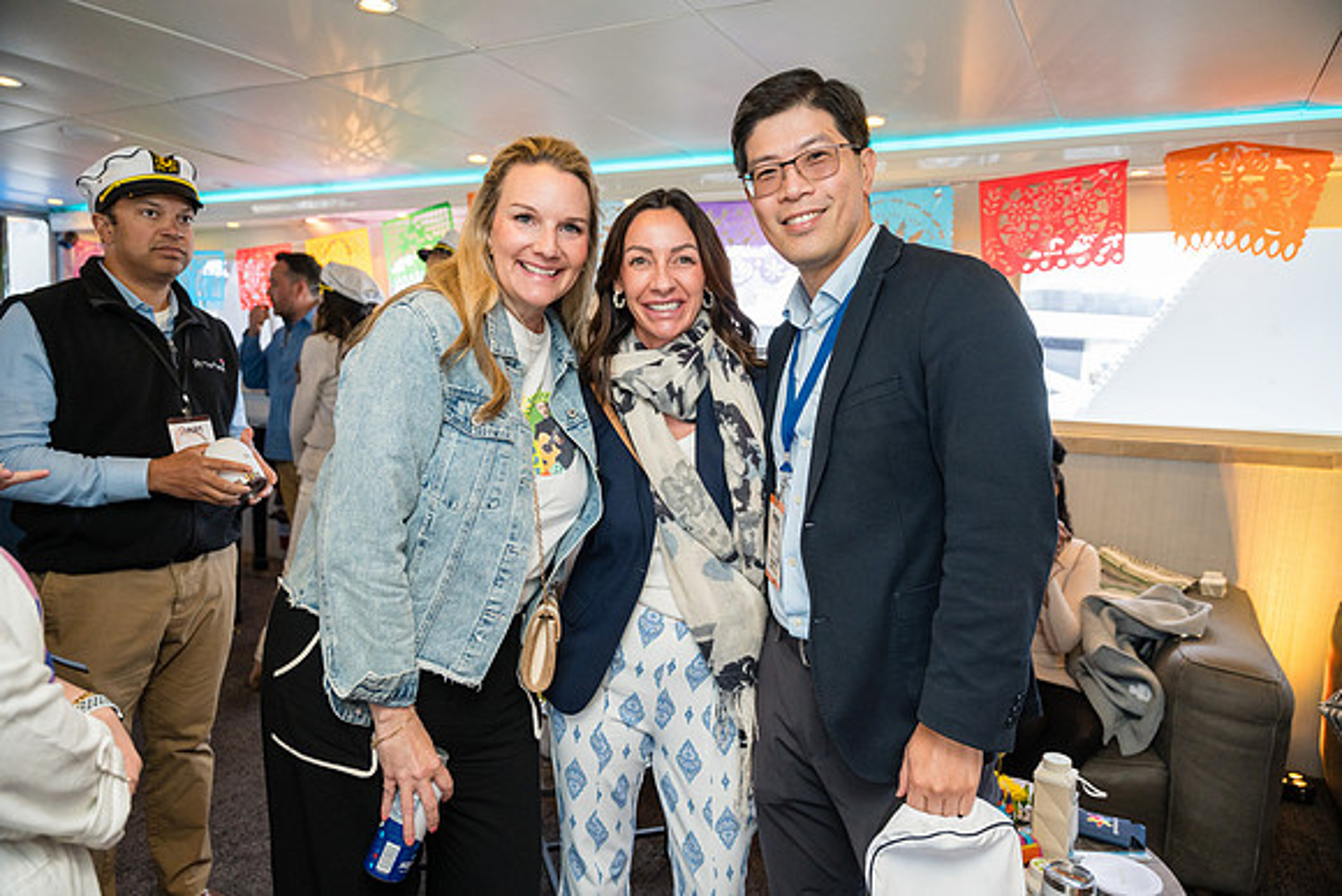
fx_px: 895
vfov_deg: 53.2
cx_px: 671
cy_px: 448
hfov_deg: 73.7
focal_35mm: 24
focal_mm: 24
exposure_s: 1/250
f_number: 2.8
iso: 1250
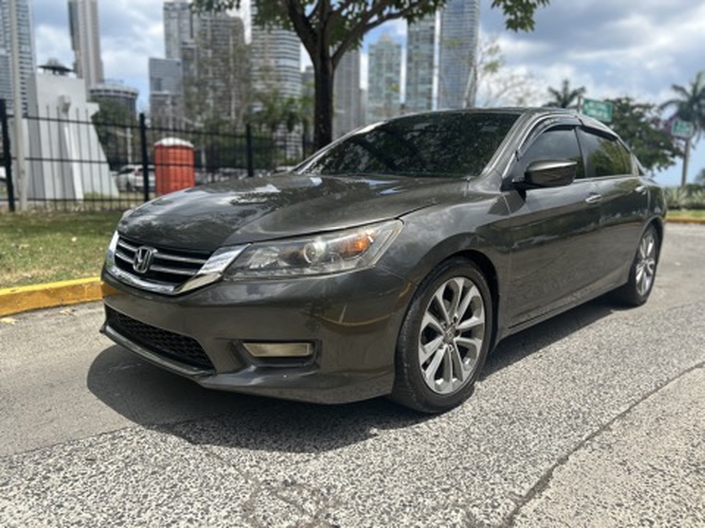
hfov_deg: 67.3
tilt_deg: -9.6
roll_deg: -0.7
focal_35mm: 26
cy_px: 264
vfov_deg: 53.1
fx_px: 530
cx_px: 352
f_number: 1.5
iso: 50
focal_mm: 5.7
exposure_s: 1/2353
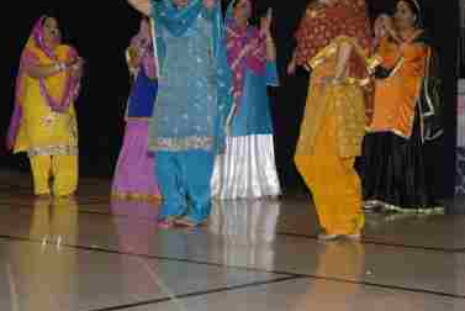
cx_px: 244
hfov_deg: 23.6
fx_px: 1112
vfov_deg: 15.9
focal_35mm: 86
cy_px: 102
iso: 100
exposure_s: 1/60
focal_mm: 40
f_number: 4.2
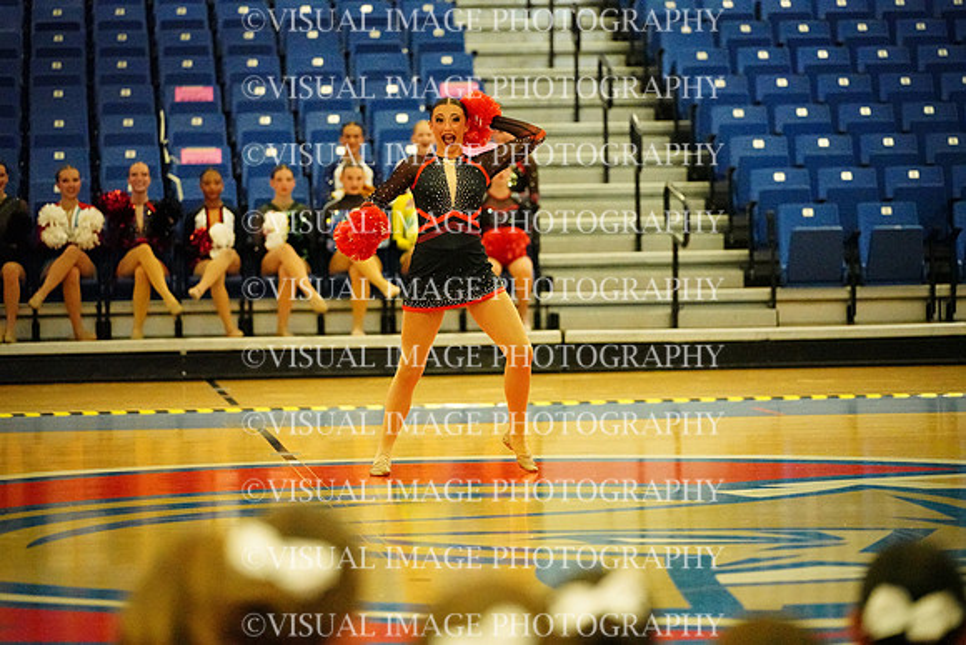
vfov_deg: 9.2
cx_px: 483
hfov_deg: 13.7
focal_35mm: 150
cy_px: 322
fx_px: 4026
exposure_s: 1/1600
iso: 25600
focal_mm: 150
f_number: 2.8
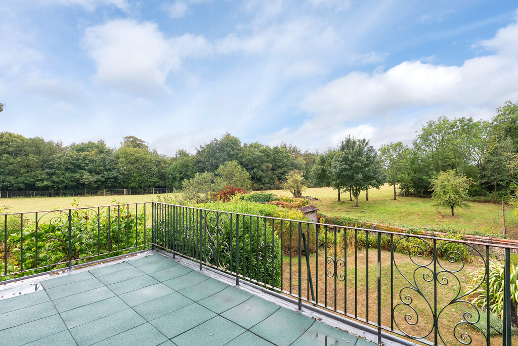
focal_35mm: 16
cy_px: 173
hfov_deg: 96.7
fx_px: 230
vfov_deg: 73.8
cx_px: 259
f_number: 7.1
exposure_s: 1/500
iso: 2000
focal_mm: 16
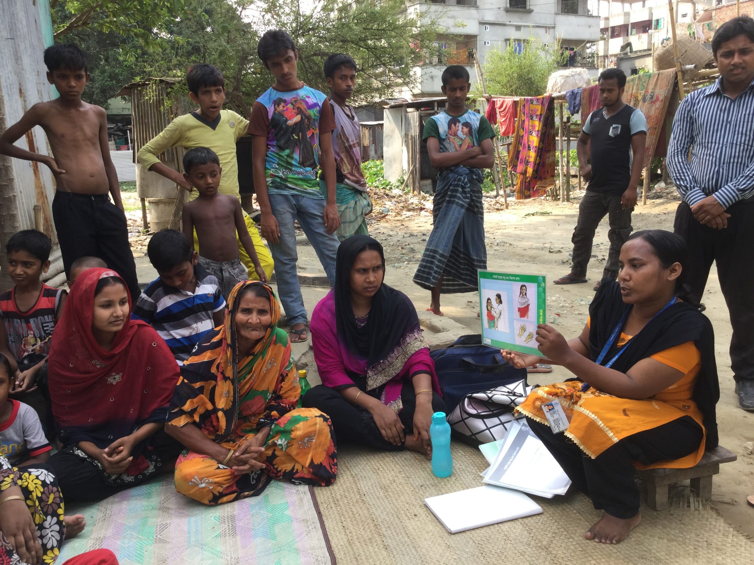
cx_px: 377
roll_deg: +1.3
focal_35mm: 31
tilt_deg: -12.3
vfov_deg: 45.4
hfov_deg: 58.4
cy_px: 282
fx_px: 675
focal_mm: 3.3
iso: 25
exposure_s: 1/203
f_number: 2.4
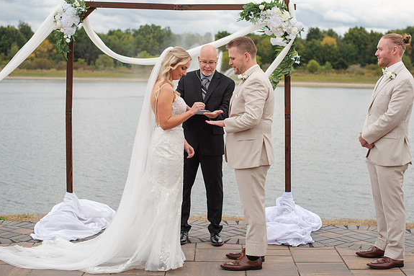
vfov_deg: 23.8
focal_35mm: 57
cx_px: 231
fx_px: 655
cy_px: 122
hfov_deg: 35.0
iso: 100
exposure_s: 1/800
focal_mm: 50
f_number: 3.2
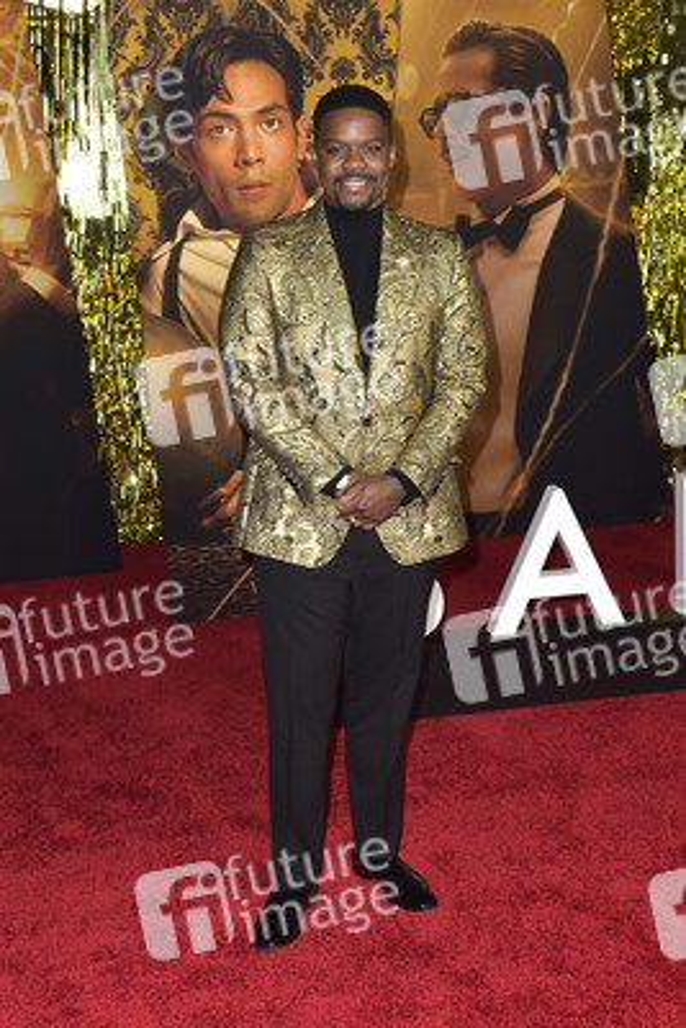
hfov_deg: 27.0
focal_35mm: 50
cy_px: 514
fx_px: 1428
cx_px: 343
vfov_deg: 39.6
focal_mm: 50
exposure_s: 1/250
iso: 1000
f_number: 6.3
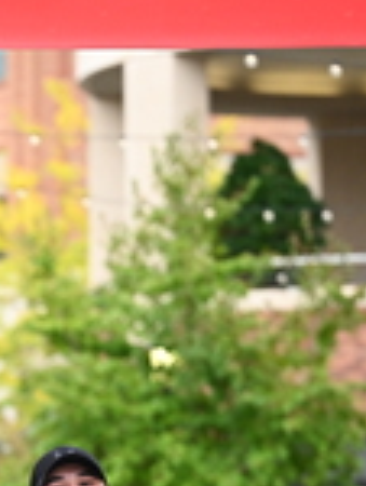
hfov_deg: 4.5
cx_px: -160
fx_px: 4597
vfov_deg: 6.0
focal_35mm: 327
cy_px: 483
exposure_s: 1/2000
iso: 1000
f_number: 2.8
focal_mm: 93
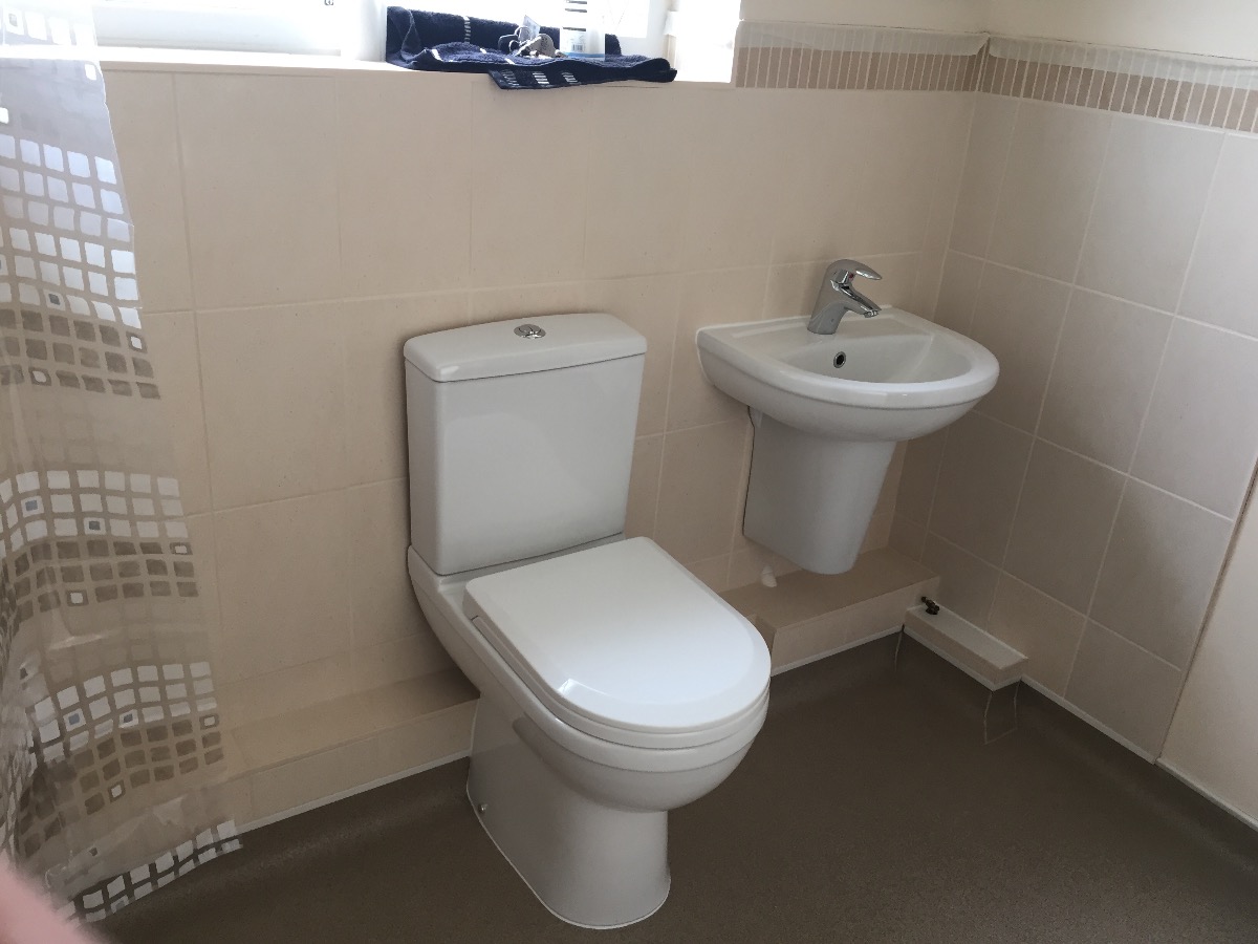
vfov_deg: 48.2
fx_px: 1054
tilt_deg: -22.8
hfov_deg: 61.7
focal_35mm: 29
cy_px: 472
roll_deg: -5.1
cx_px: 629
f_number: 2.2
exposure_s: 1/33
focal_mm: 4.15
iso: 40
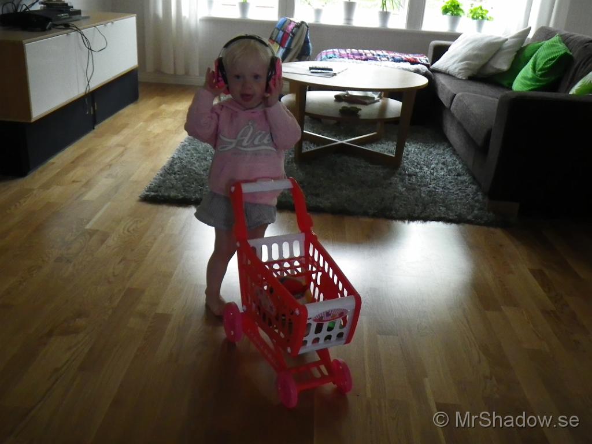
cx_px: 296
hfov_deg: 54.0
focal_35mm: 34
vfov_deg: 41.8
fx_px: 581
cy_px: 222
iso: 640
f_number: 3.8
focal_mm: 6.1
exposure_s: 1/50
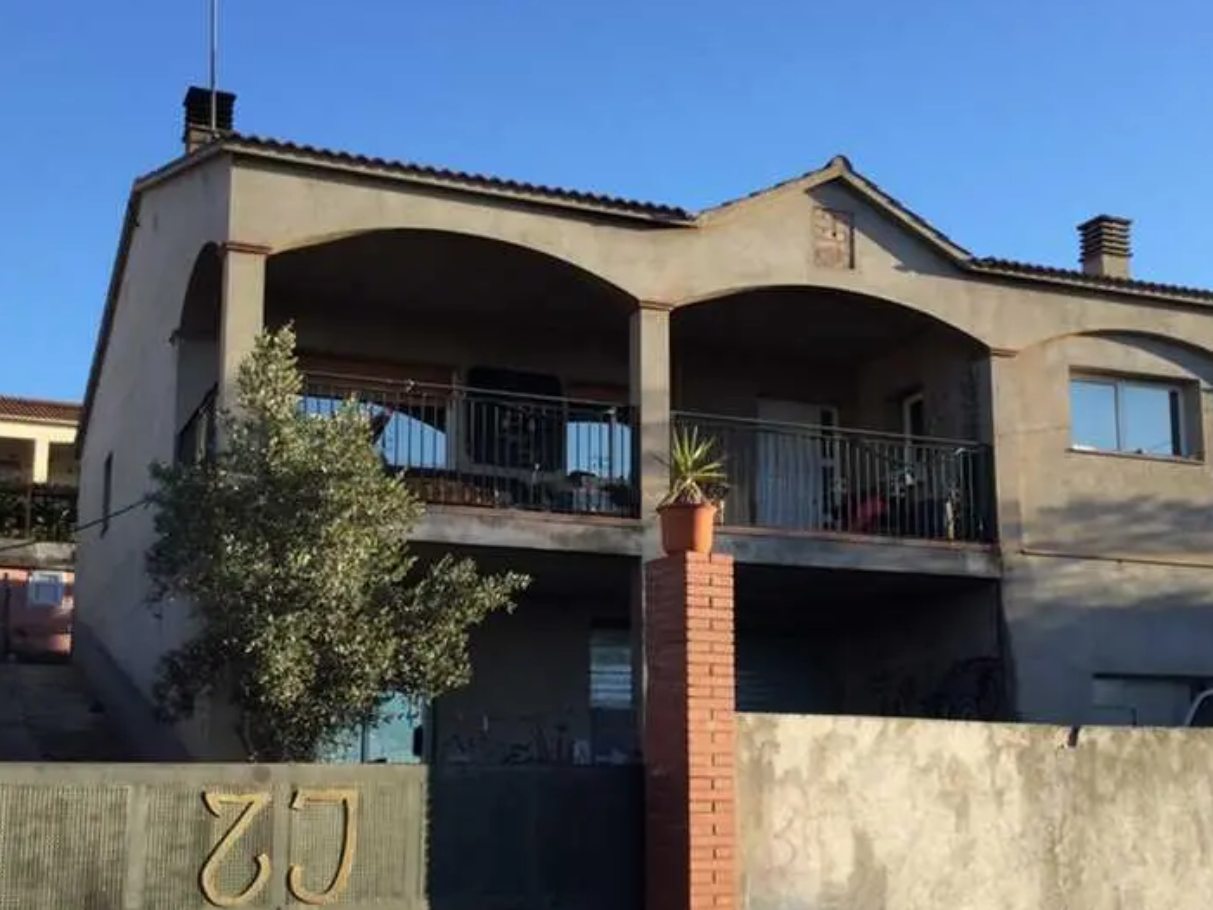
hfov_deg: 39.4
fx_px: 1682
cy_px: 529
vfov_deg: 30.2
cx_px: 751
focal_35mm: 48
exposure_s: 1/356
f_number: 2.4
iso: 25
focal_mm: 3.3
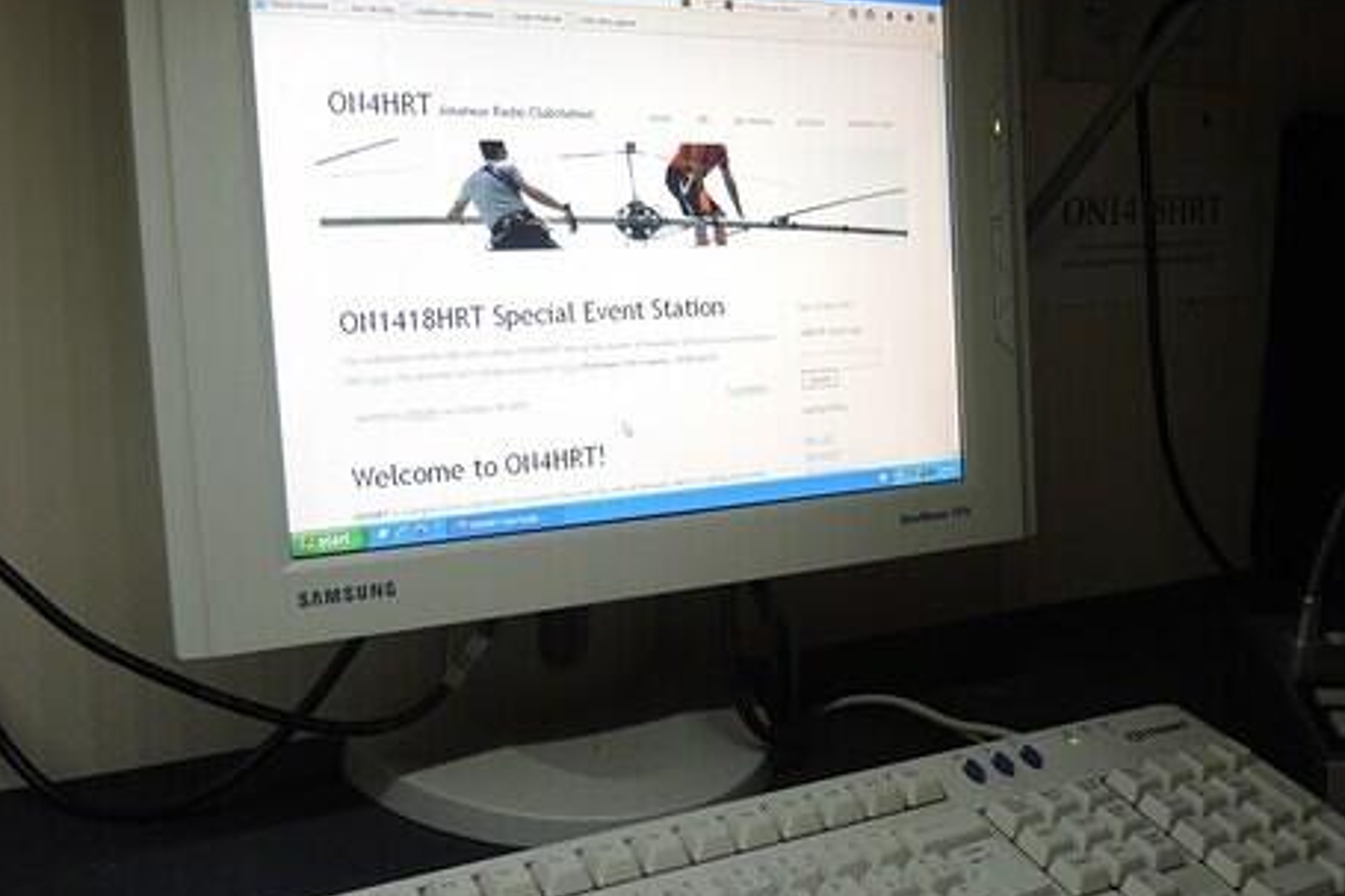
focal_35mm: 41
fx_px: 1531
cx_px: 777
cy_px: 485
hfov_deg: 47.3
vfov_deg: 32.6
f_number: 2
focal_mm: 6
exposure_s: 1/30
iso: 160
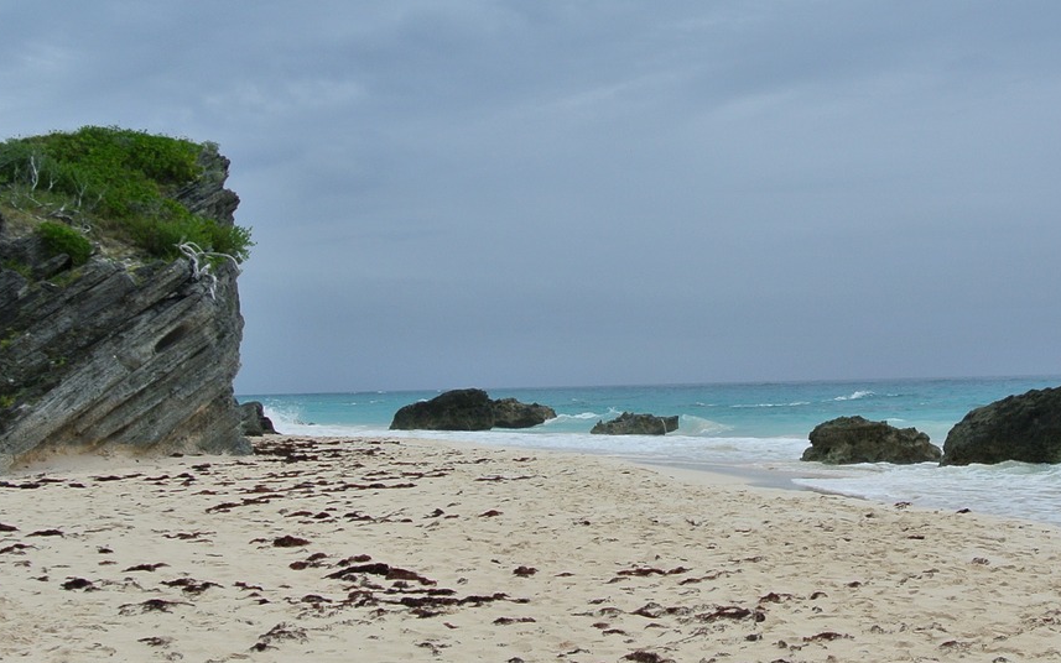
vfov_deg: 23.0
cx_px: 782
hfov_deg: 35.5
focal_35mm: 56
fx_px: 1620
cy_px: 484
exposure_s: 1/640
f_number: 4.5
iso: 100
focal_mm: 10
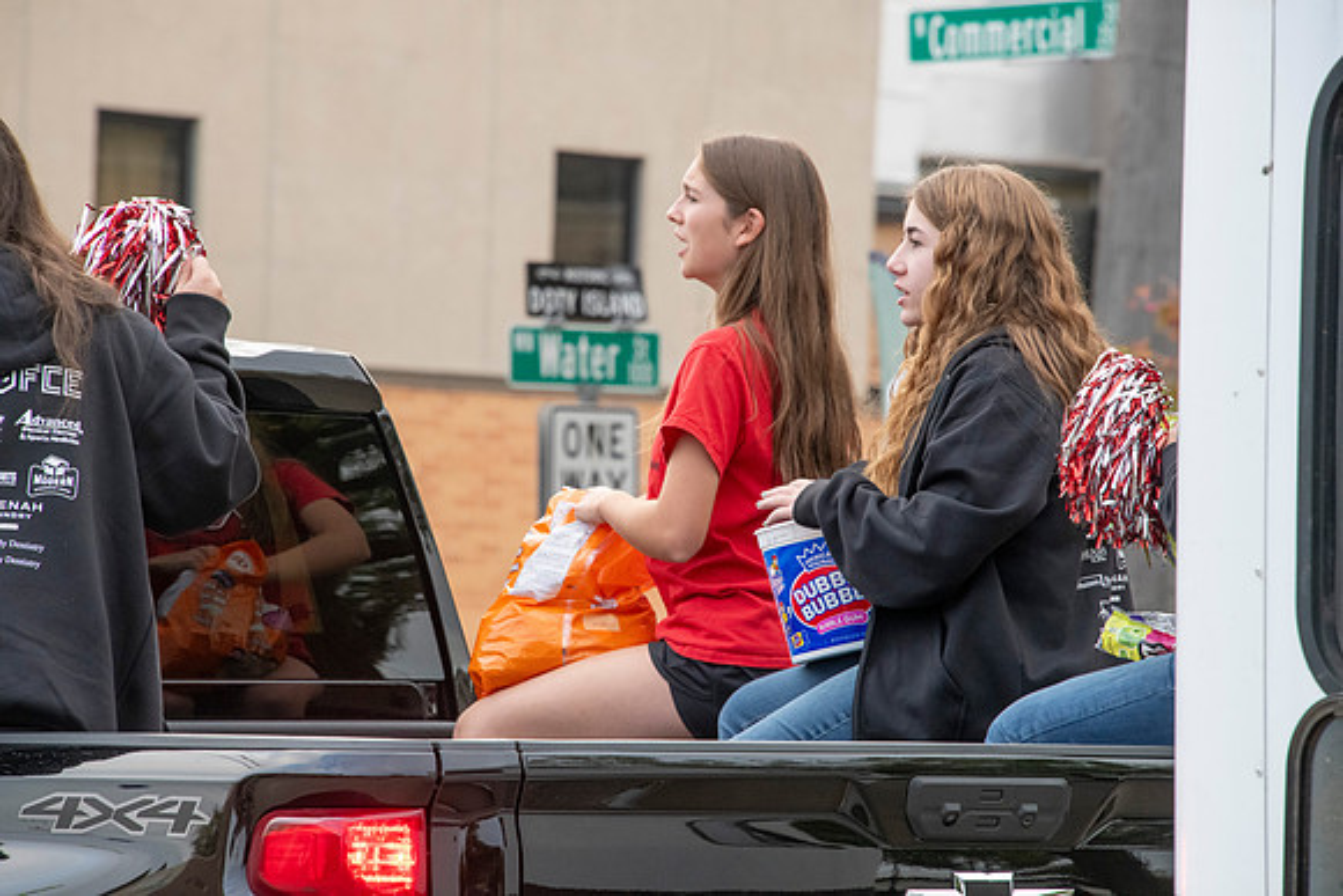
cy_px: 448
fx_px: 11194
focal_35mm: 300
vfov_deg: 4.6
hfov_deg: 6.9
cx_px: 672
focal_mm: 300
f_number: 11
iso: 3200
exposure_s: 1/250
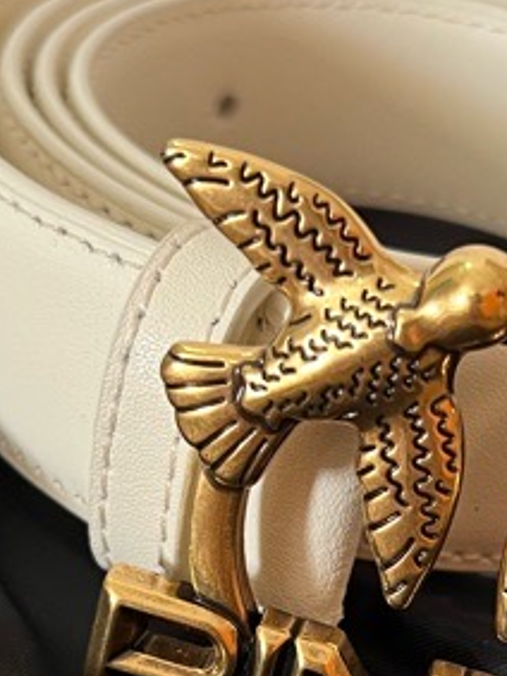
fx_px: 1798
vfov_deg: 21.0
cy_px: 569
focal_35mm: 92
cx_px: 430
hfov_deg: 15.9
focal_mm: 5.7
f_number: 1.5
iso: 125
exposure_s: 1/50
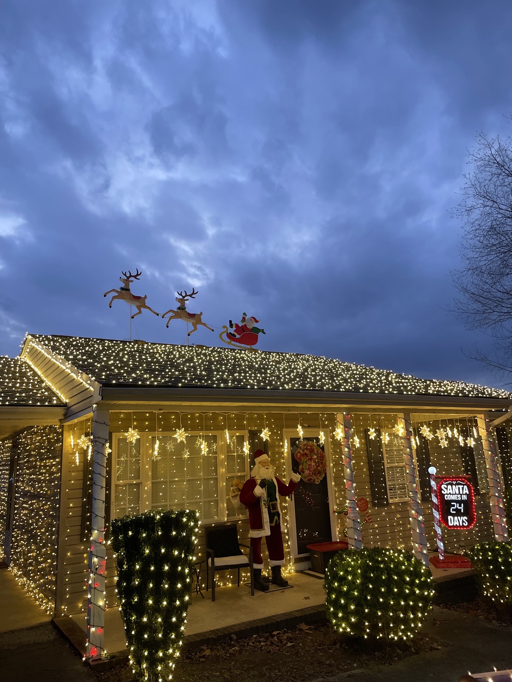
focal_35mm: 26
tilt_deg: +12.3
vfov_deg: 67.3
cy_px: 341
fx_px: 513
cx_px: 256
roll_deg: +2.7
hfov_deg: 53.1
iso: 400
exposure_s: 1/60
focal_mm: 4.2
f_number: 1.6
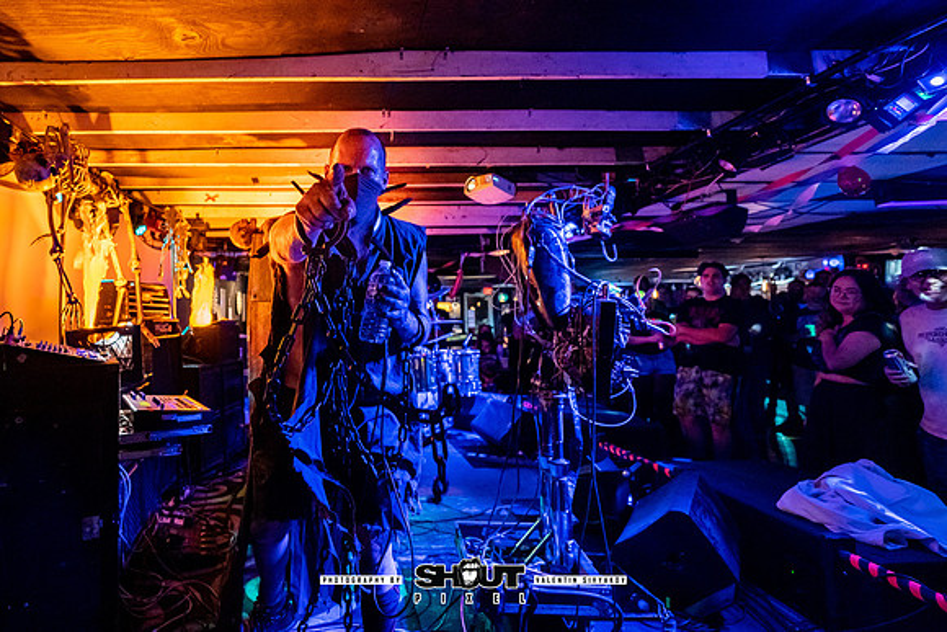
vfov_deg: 65.8
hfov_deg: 86.4
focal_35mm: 18
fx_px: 485
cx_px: 339
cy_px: 264
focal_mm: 14
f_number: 2.8
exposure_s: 1/200
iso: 2500
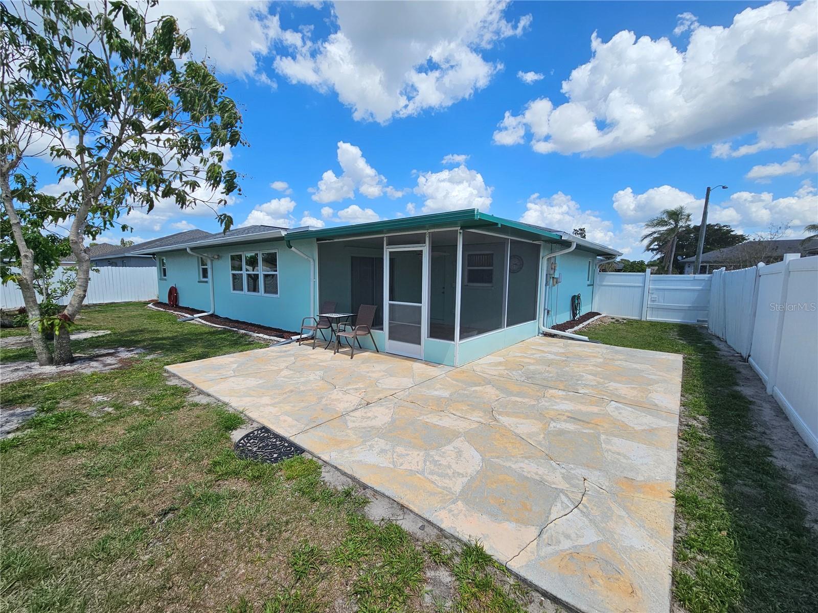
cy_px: 306
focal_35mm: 13
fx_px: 307
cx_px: 409
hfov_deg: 106.2
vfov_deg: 89.9
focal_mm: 2.2
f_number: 2.2
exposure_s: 1/3168
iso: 50
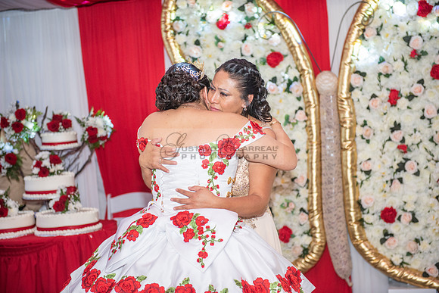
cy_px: 146
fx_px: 854
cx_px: 220
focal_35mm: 70
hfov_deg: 28.8
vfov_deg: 19.5
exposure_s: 1/160
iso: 800
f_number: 3.2
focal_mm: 70
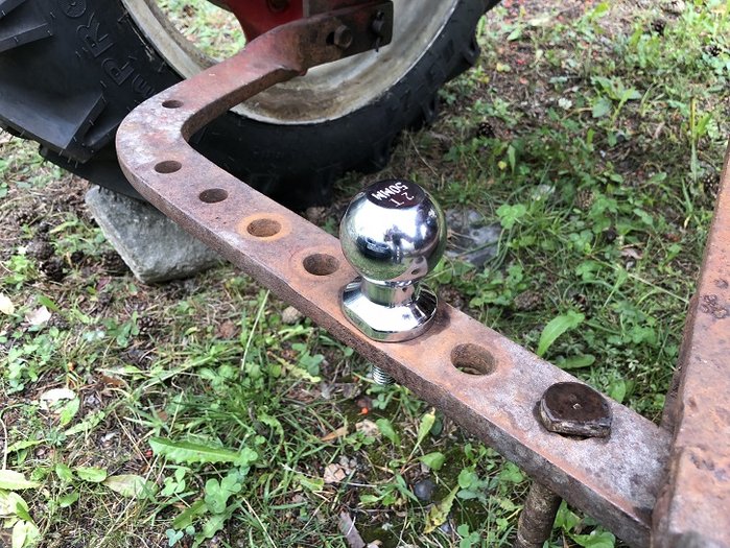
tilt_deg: -42.6
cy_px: 274
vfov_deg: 49.8
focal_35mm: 28
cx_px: 365
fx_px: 591
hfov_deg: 63.4
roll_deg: +3.5
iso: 20
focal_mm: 3.99
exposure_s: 1/40
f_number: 1.8
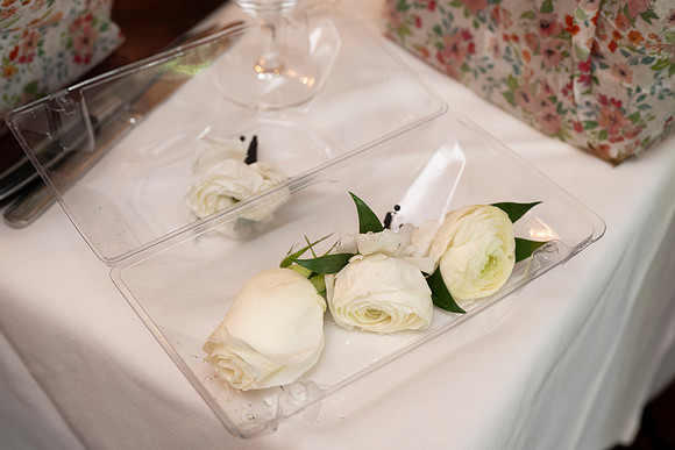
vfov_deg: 25.1
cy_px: 225
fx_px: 1013
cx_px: 338
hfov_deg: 36.9
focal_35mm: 54
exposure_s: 1/30
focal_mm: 54
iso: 1000
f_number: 5
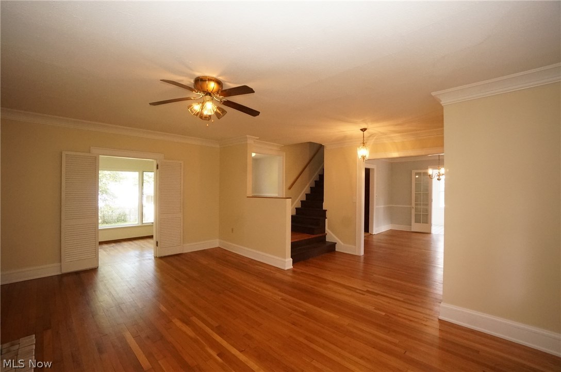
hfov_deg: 100.5
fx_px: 233
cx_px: 280
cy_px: 186
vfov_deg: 77.1
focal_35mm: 15
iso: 3200
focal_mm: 10
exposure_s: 1/100
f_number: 6.3
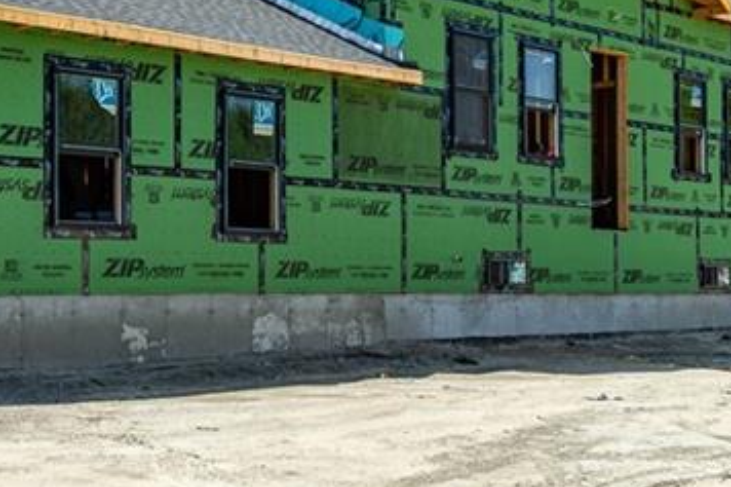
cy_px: 97
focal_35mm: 69
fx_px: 1400
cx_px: 187
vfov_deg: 19.5
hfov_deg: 28.8
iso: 100
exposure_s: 1/250
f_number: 6.3
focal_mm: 24
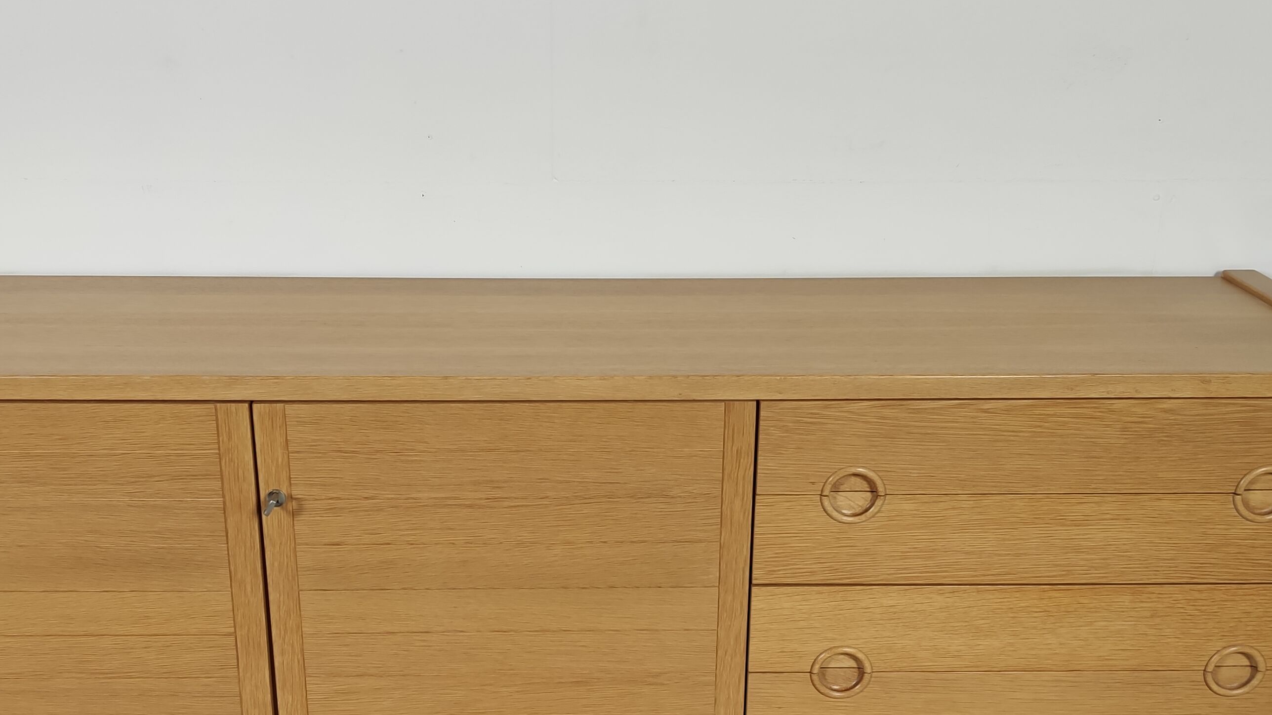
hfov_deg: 46.4
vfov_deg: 27.0
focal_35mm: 44
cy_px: 462
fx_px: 1484
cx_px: 597
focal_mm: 4.75
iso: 153
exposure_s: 1/100
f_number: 1.75
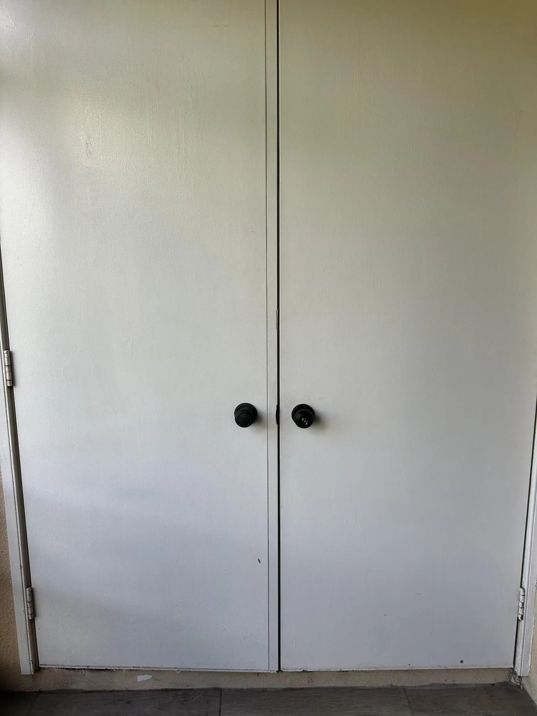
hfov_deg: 56.8
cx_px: 268
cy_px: 358
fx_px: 496
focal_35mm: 24
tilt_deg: -9.4
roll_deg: -0.2
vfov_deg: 71.6
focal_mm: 6.86
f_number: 1.78
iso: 64
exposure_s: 1/241
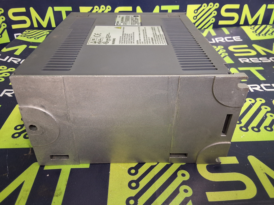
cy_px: 102
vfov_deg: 49.7
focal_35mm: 28
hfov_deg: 63.4
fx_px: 222
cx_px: 137
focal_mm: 2.91
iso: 320
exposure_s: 1/24
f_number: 1.9
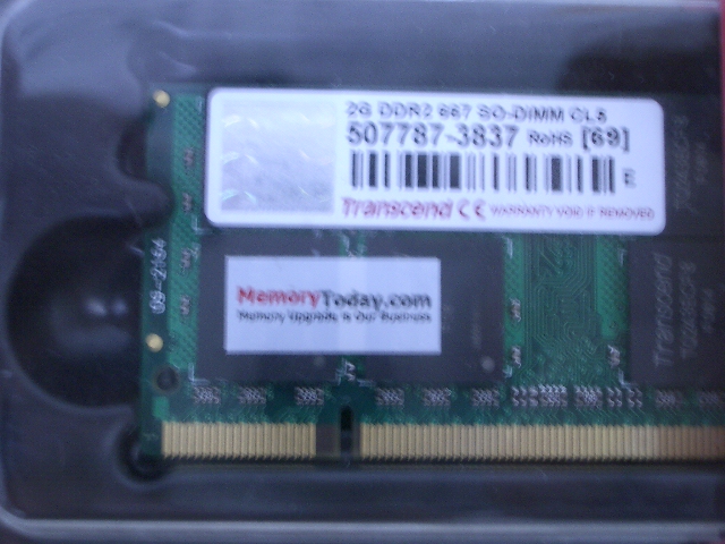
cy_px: 272
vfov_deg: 23.7
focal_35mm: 62
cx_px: 362
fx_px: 1299
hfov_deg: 31.2
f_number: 3.5
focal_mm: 10.2
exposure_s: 1/8
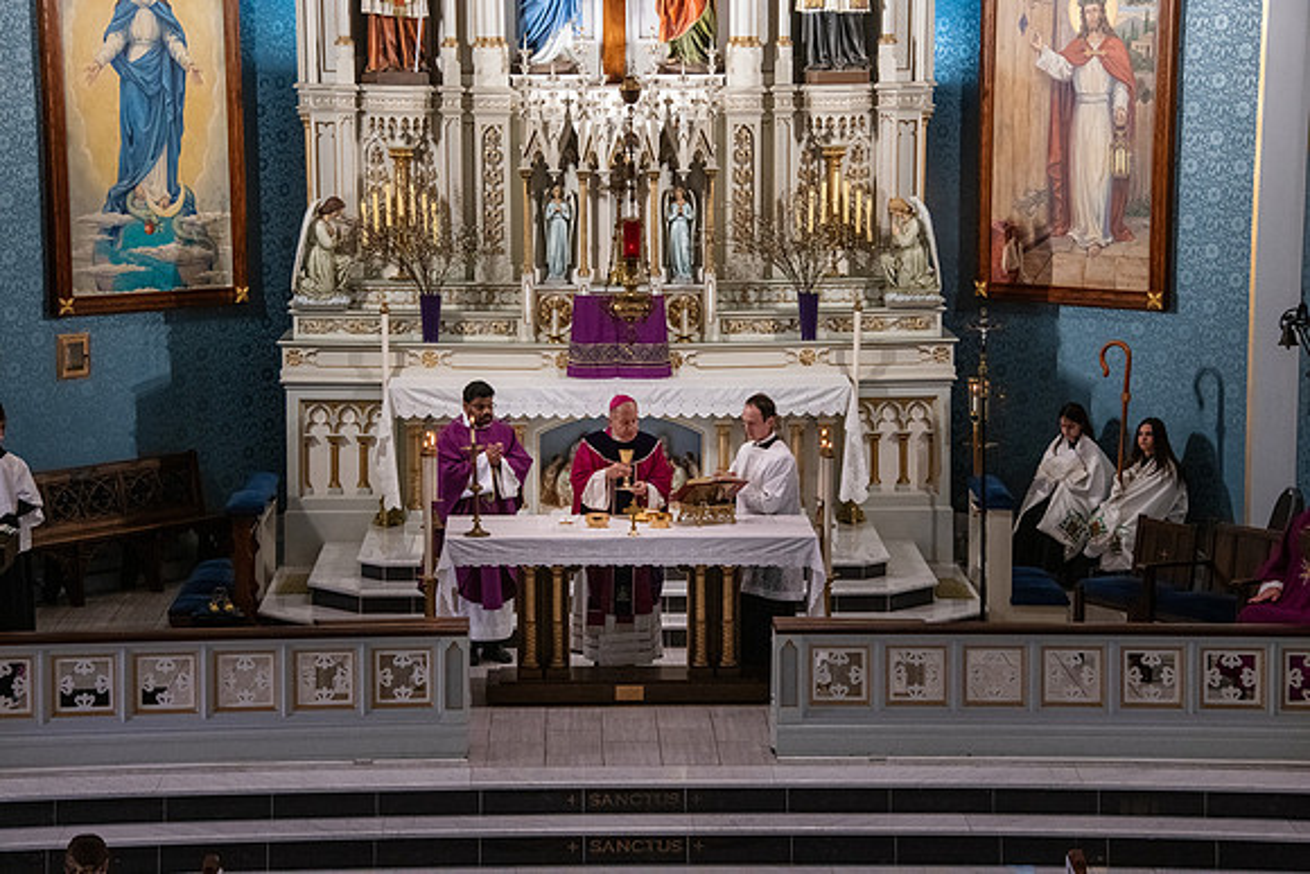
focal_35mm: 100
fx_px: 3640
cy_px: 437
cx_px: 655
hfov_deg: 20.4
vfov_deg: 13.7
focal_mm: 100
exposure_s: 1/80
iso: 4000
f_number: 11
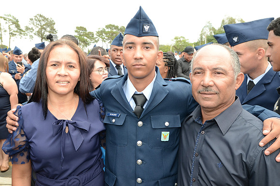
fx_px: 256
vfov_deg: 39.8
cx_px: 140
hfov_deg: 57.3
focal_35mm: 33
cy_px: 93
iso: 320
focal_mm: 22
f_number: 6.3
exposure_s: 1/250
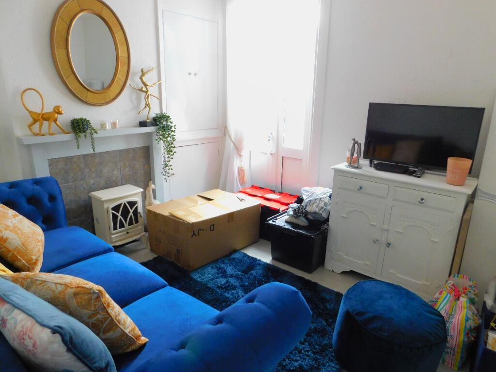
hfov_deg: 73.9
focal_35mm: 23
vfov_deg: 58.9
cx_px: 248
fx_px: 330
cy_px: 186
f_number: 3
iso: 400
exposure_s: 1/30
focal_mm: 4
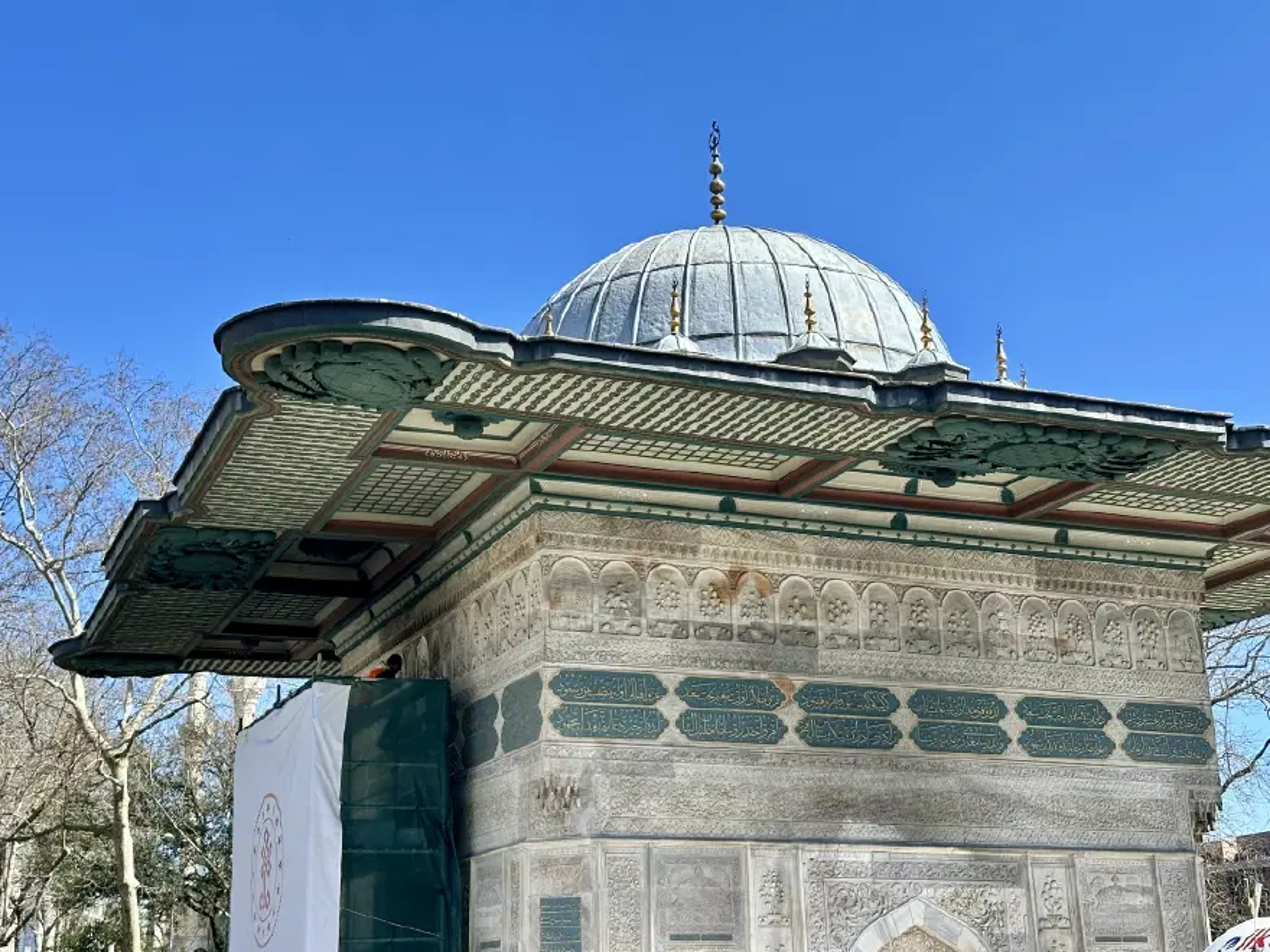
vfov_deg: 30.3
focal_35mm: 48
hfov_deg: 39.7
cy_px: 476
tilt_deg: +15.8
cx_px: 635
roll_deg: +0.8
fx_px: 1761
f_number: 1.78
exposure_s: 1/1815
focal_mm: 6.86
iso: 64
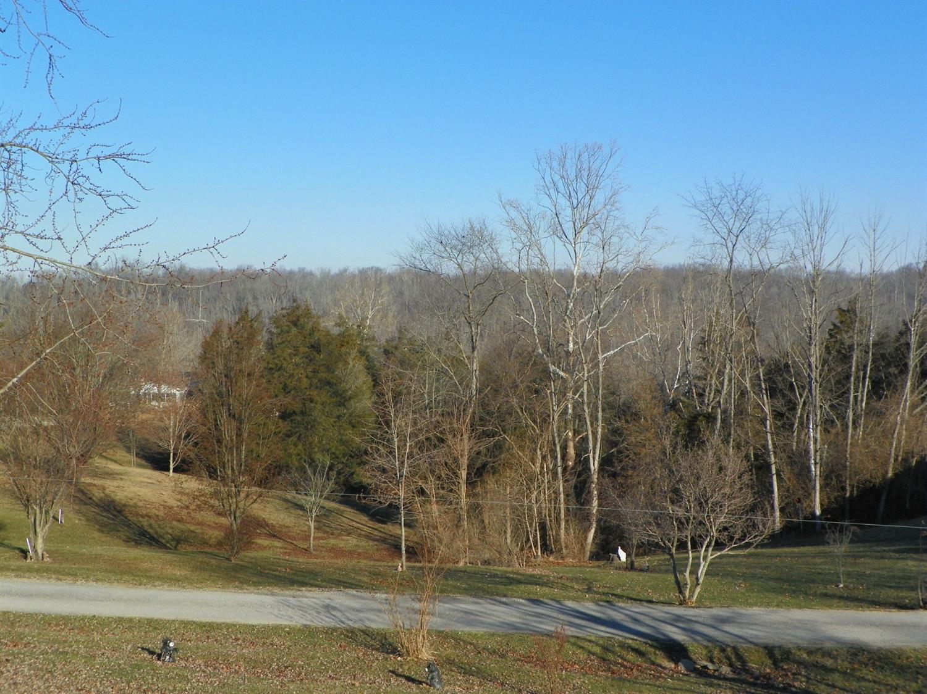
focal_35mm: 50
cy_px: 347
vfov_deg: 29.1
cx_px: 464
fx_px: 1339
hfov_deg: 38.2
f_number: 5.6
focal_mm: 8.9
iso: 64
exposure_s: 1/400
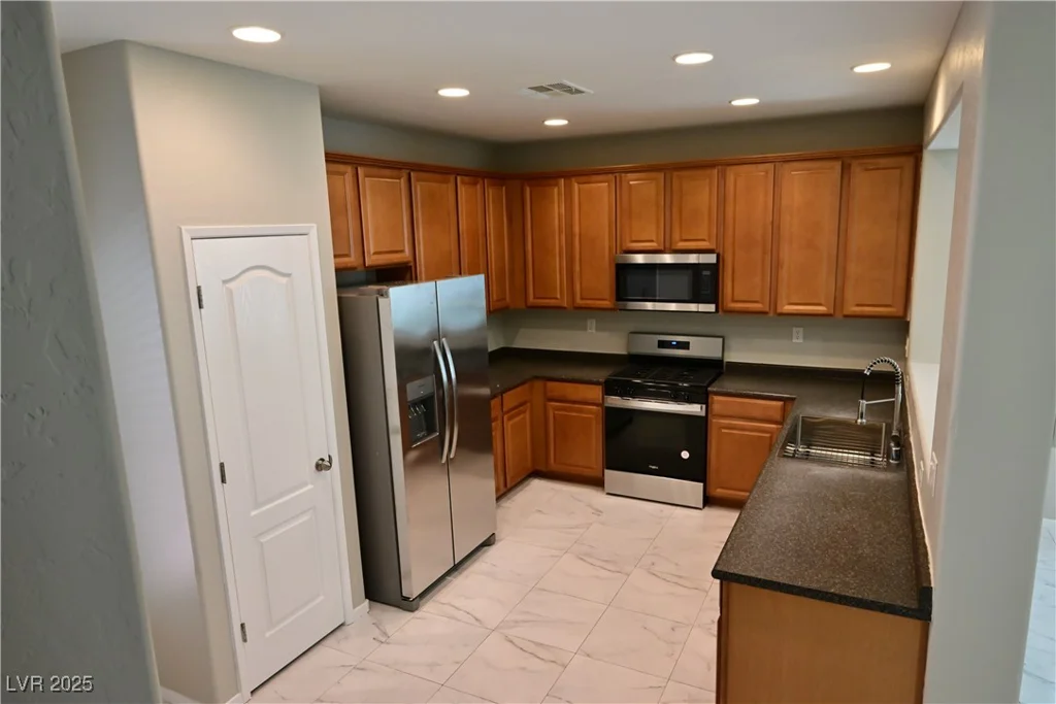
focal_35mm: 20
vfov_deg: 60.7
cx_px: 528
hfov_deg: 82.6
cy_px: 352
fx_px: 601
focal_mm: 20.5
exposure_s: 1/60
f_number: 13
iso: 6400
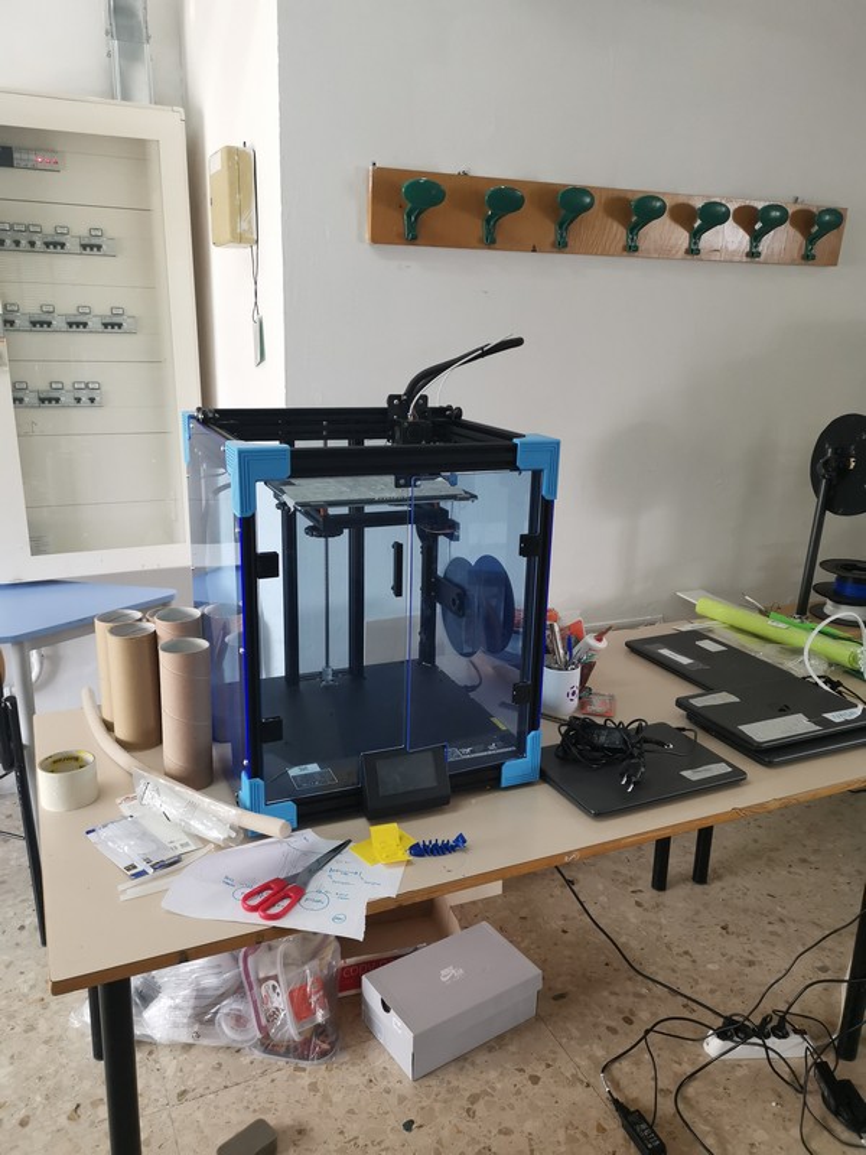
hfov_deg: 51.4
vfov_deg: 65.3
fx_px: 901
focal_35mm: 27
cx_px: 433
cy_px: 578
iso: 250
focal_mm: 5.58
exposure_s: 1/100
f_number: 1.8
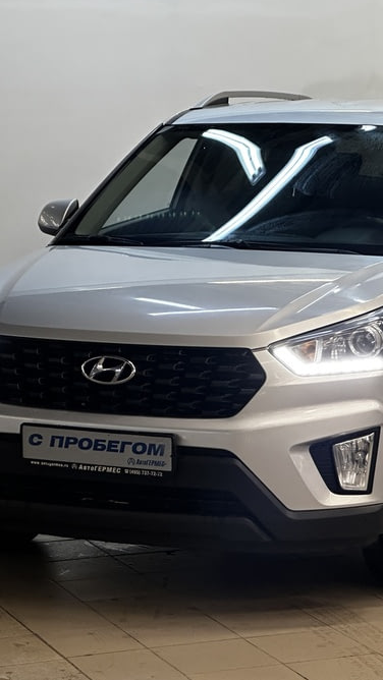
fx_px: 2039
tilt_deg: -5.6
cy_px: 338
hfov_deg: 10.7
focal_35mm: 113
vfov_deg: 18.9
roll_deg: -0.6
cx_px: 263
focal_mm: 9
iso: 125
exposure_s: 1/50
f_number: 2.8
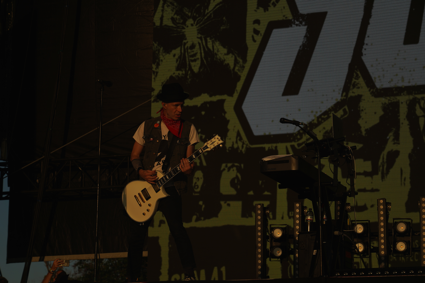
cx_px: 212
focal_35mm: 105
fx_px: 1239
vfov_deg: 13.0
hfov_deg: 19.5
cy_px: 142
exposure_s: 1/1000
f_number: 8
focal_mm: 105
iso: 100
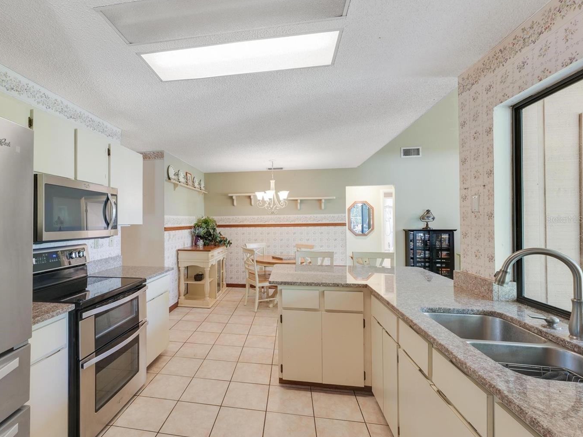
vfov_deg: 78.1
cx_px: 238
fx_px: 269
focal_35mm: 16
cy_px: 219
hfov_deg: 93.5
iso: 400
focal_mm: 14
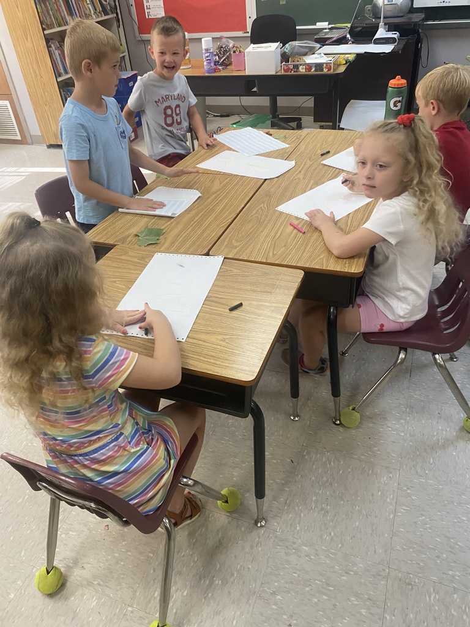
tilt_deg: -35.7
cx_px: 235
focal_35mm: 26
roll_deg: +7.5
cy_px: 314
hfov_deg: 53.1
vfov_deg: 67.3
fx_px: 471
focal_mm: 4.25
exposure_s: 1/60
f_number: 1.8
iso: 200
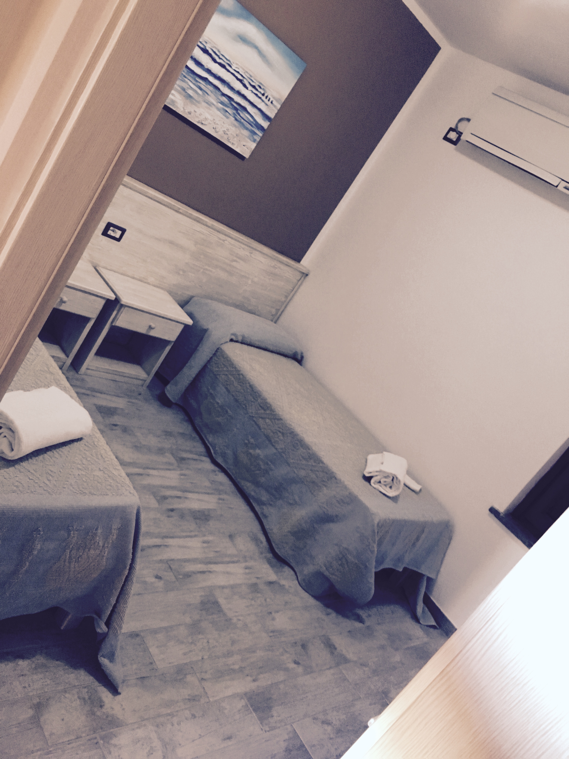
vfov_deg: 61.7
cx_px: 284
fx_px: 636
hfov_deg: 48.2
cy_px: 380
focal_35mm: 29
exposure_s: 1/17
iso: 320
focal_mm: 4.15
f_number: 2.2
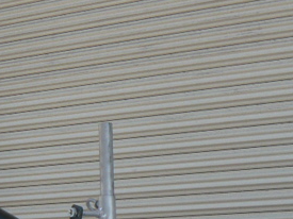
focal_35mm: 93
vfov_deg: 15.7
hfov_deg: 20.8
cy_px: 190
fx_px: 787
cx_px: 243
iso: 100
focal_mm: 4.6
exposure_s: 1/640
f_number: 2.8
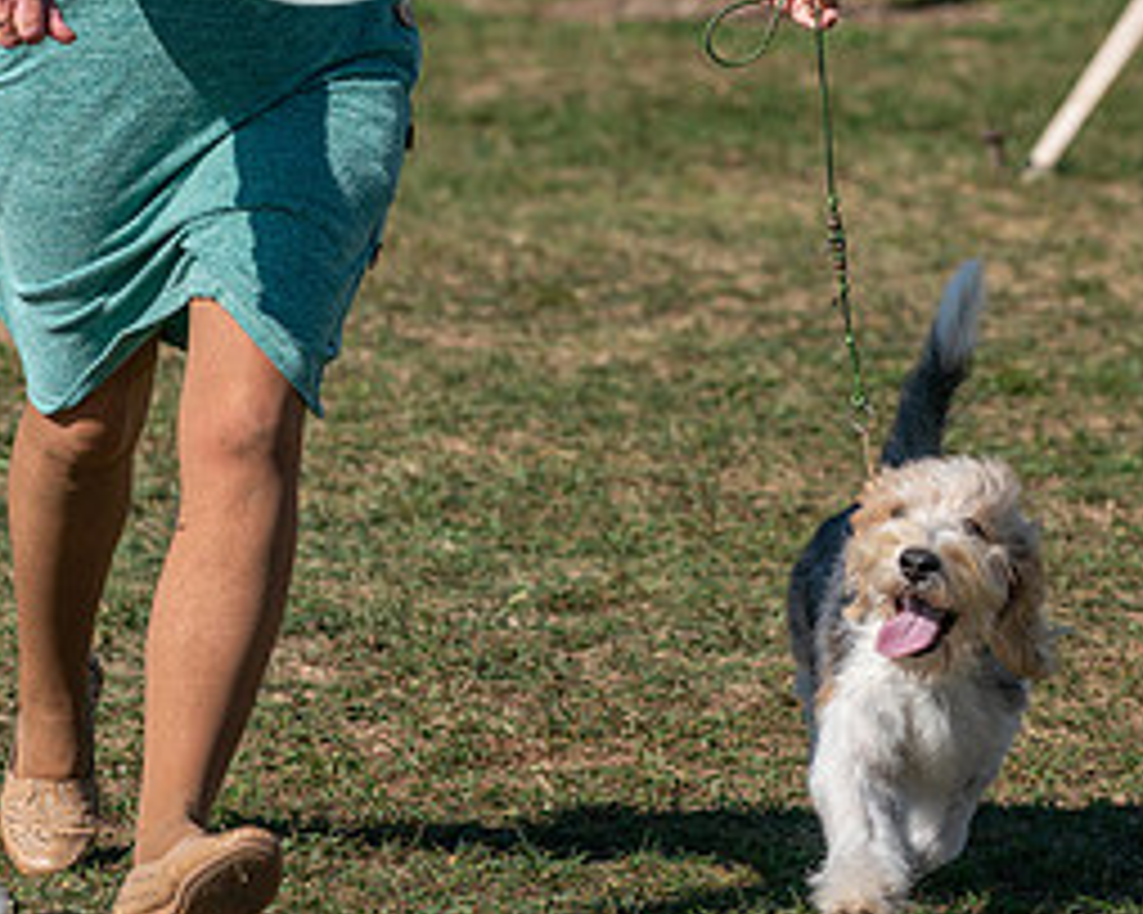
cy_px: 99
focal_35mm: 317
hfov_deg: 6.1
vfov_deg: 4.9
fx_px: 10719
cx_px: 947
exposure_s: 1/2000
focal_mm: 127
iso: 160
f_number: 4.5
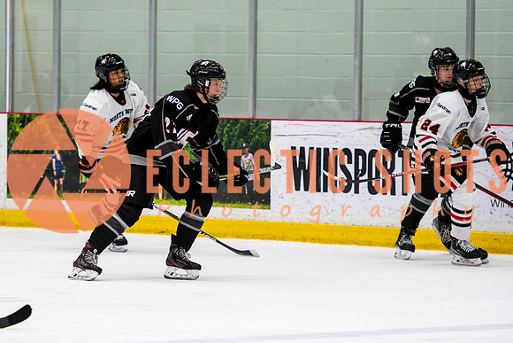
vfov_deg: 4.5
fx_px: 4372
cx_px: 175
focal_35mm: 307
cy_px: 146
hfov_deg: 6.7
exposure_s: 1/640
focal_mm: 155
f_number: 2.8
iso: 1600
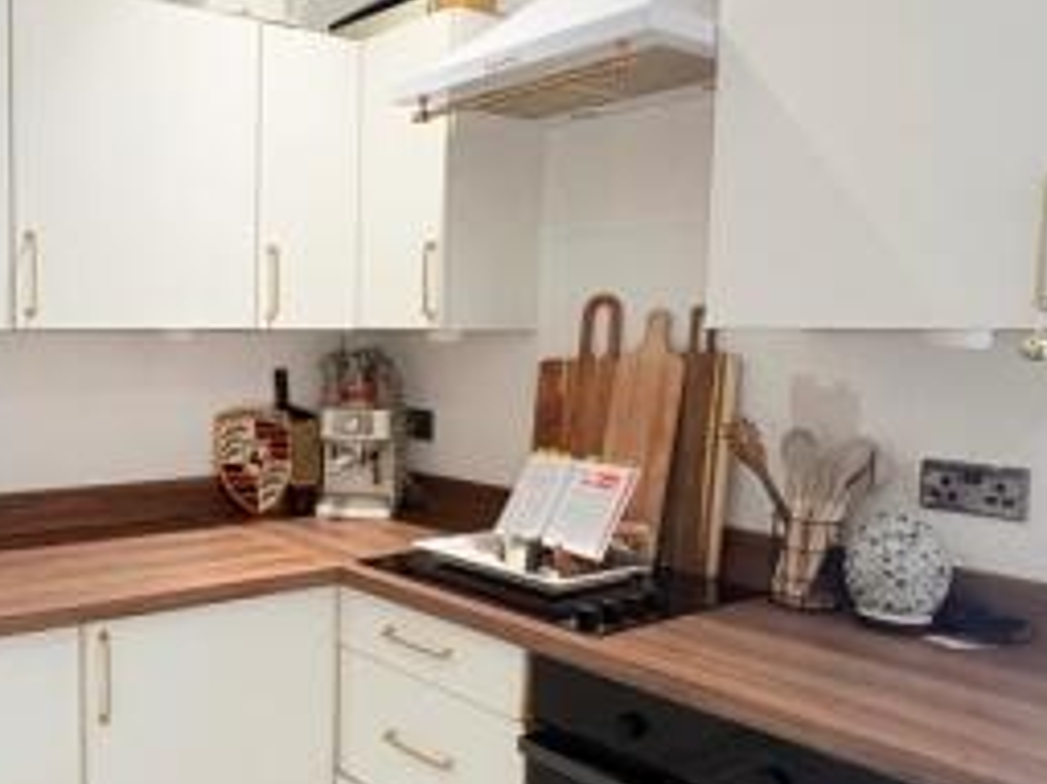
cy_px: 396
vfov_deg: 44.1
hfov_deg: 52.7
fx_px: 967
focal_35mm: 32
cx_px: 191
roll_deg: +0.3
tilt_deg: -4.4
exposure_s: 1/50
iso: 200
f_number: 2.2
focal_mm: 2.22
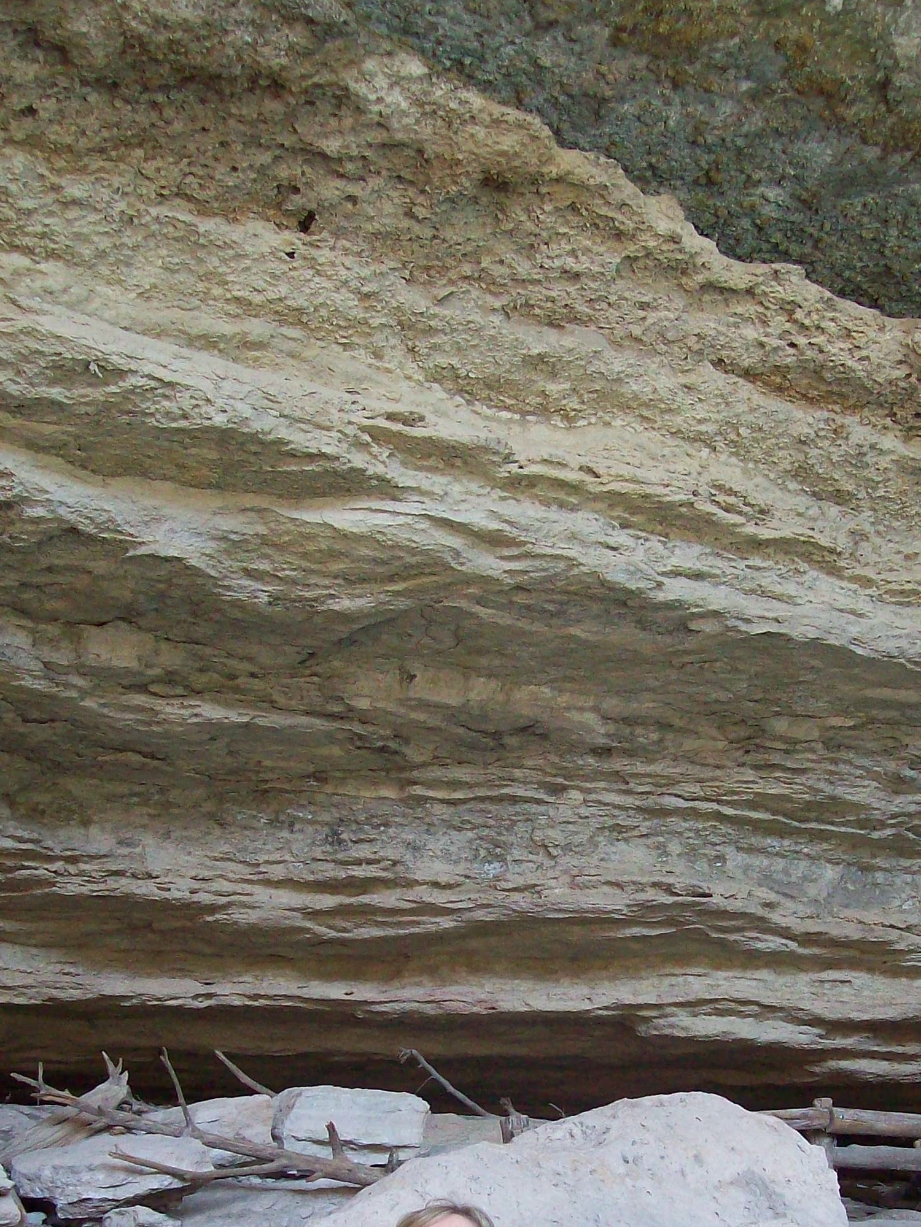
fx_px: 1951
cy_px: 911
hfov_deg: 26.5
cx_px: 576
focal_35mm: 55
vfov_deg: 34.3
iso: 200
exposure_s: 1/150
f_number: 2.7
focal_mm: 6
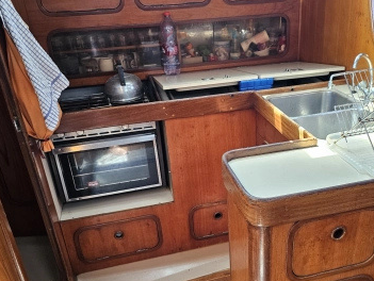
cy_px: 167
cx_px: 231
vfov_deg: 39.6
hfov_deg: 50.8
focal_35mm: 36
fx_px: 389
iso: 200
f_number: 1.7
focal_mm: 6.3
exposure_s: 1/142
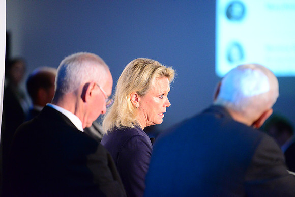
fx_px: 1639
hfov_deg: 10.3
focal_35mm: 200
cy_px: 98
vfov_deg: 6.9
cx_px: 148
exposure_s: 1/200
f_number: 2.8
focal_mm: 200
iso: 6400
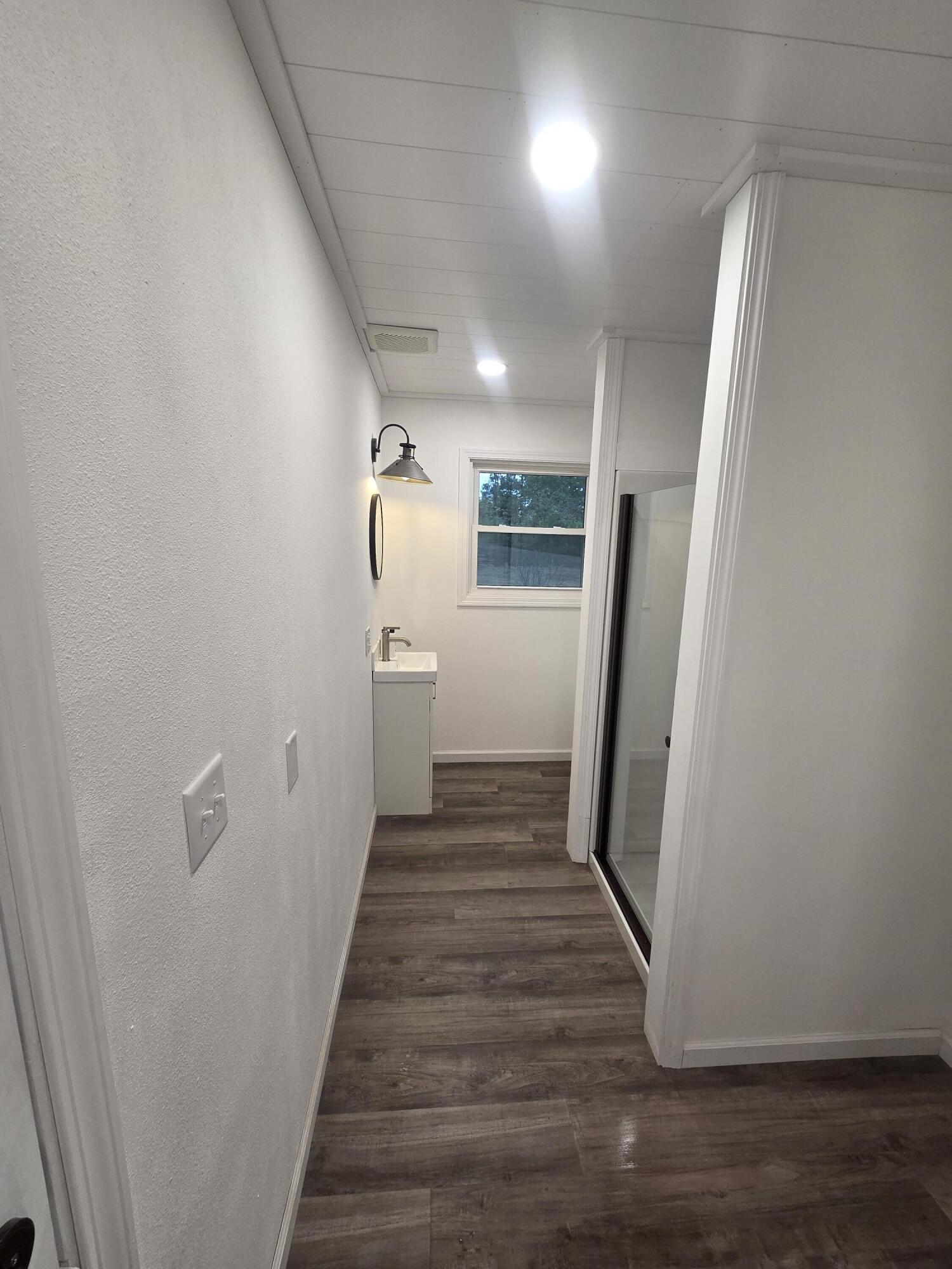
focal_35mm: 13
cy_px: 634
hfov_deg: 89.9
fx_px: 477
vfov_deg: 106.2
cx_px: 476
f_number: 2.2
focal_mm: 2.2
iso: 200
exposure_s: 1/120
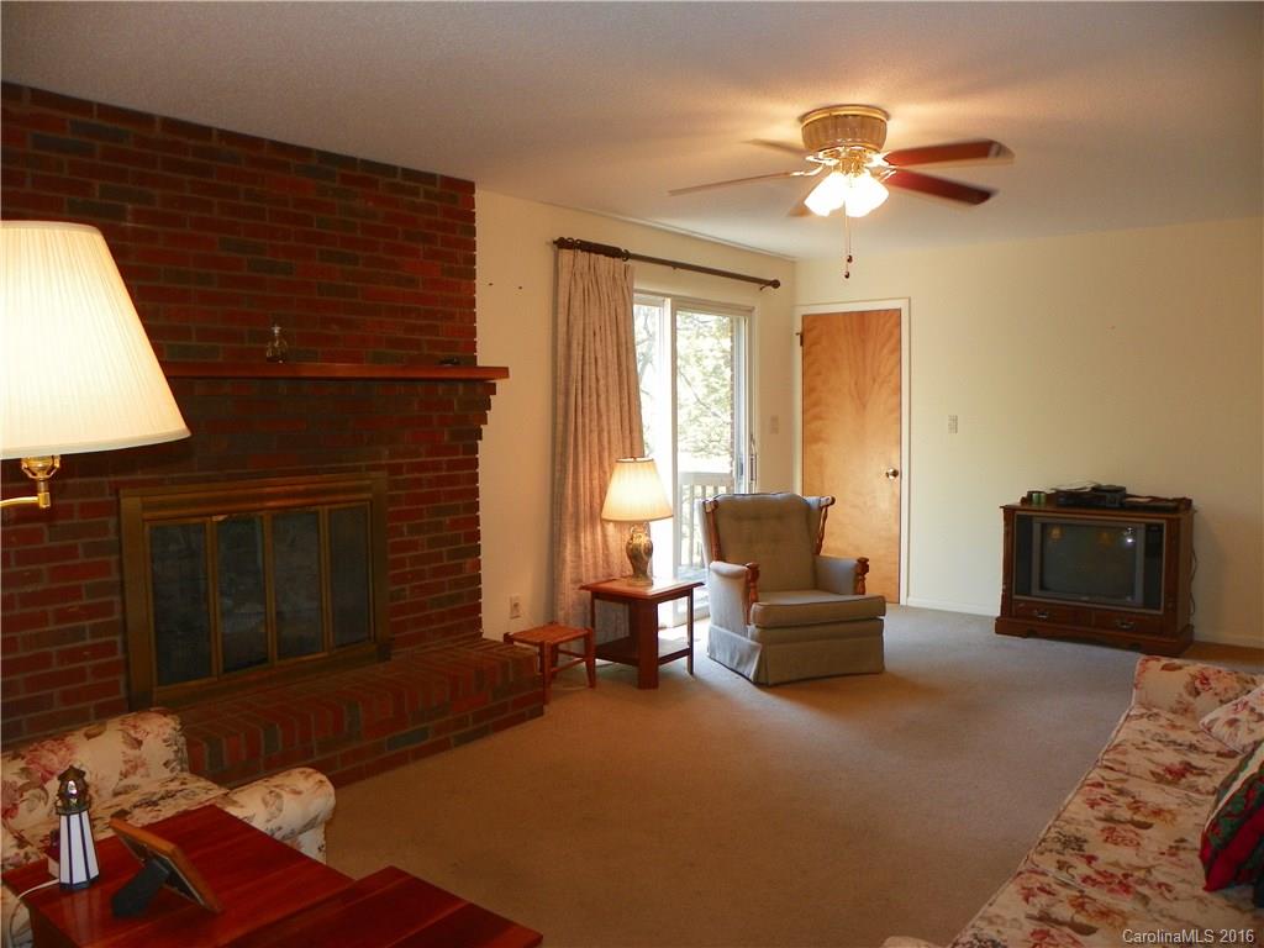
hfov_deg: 67.3
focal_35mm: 26
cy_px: 474
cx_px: 632
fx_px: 949
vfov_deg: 53.1
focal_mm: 4.6
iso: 80
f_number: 2.8
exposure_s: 1/30
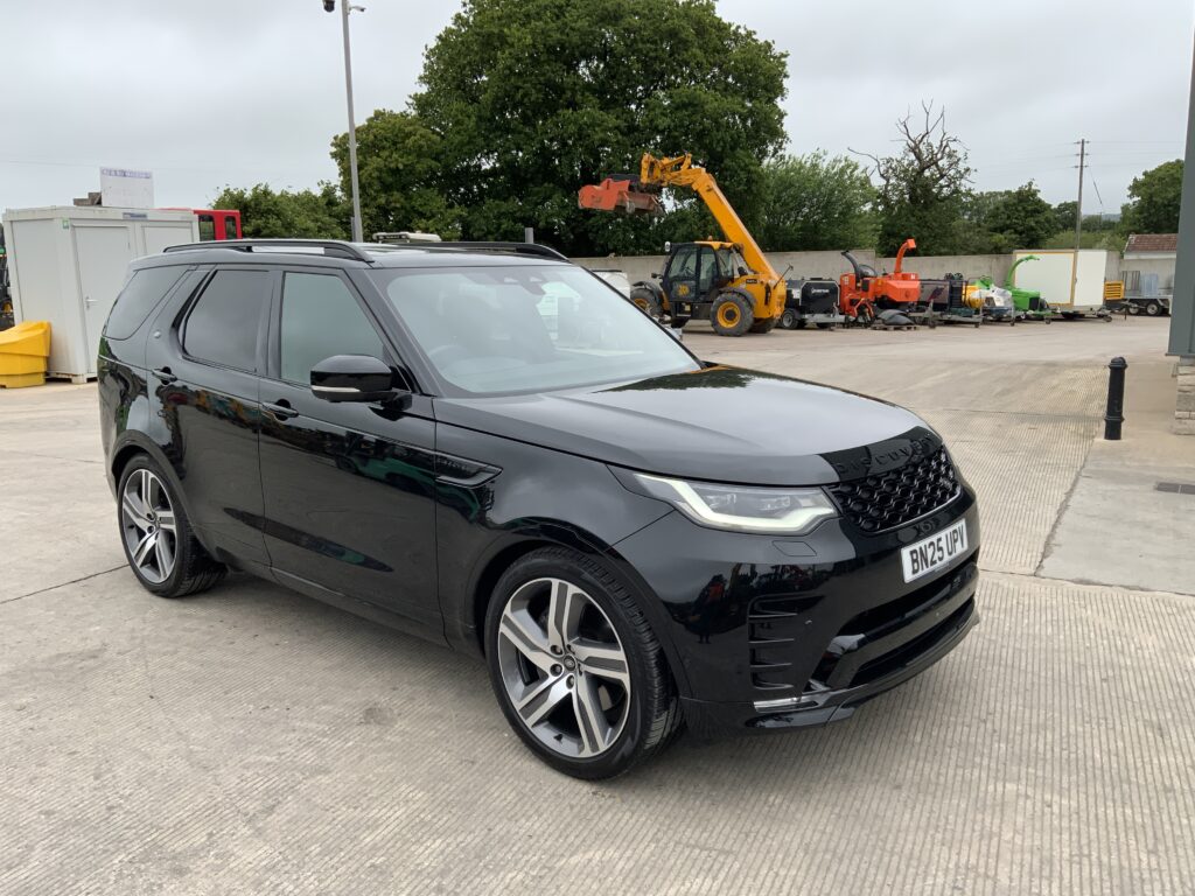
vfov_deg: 48.2
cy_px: 448
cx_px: 598
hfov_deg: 61.7
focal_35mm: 29
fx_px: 1001
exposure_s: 1/792
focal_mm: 3
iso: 16
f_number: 1.8
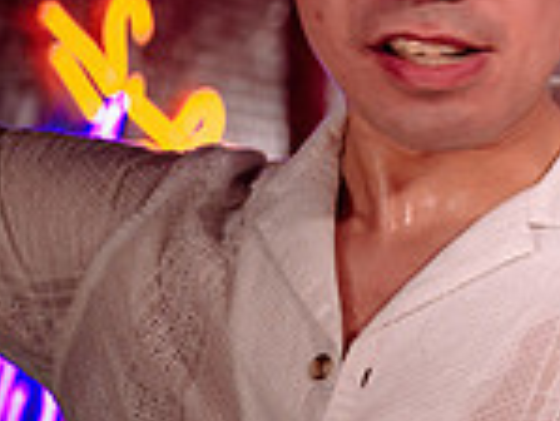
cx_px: 1049
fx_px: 1700
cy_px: 246
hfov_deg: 15.6
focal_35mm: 105
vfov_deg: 14.1
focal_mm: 28
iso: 2500
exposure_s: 1/250
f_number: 1.4
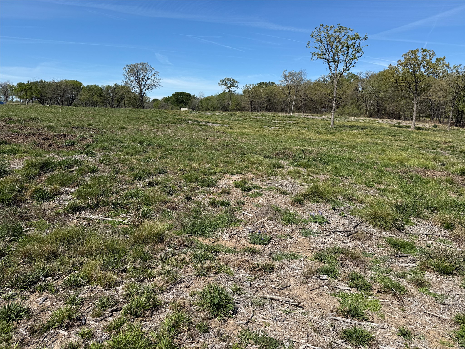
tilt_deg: -10.3
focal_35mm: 24
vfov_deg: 56.8
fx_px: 322
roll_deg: -0.6
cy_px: 174
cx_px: 232
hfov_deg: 71.6
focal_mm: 6.76
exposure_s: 1/5319
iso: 80
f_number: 1.78
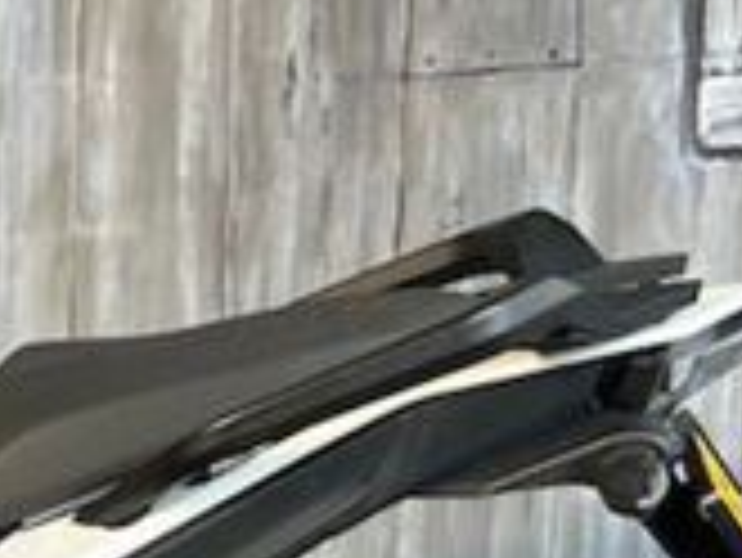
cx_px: -441
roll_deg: -0.2
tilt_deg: -4.1
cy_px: 716
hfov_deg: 17.1
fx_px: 2167
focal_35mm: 101
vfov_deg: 14.1
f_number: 1.5
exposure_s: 1/173
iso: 40
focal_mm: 5.7
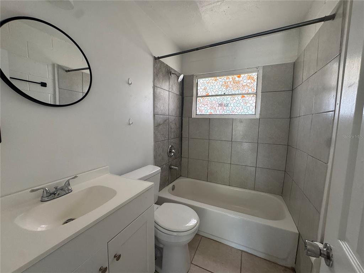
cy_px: 136
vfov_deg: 85.7
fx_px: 147
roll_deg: -0.4
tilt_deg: -6.3
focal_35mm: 14
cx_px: 182
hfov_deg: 102.1
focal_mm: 2.22
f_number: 2.2
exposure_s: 1/94
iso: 320
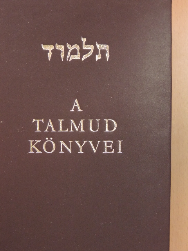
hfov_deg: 24.4
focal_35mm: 60
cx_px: 94
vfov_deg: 32.2
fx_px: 434
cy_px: 126
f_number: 3.7
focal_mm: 10.7
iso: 1600
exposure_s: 1/60
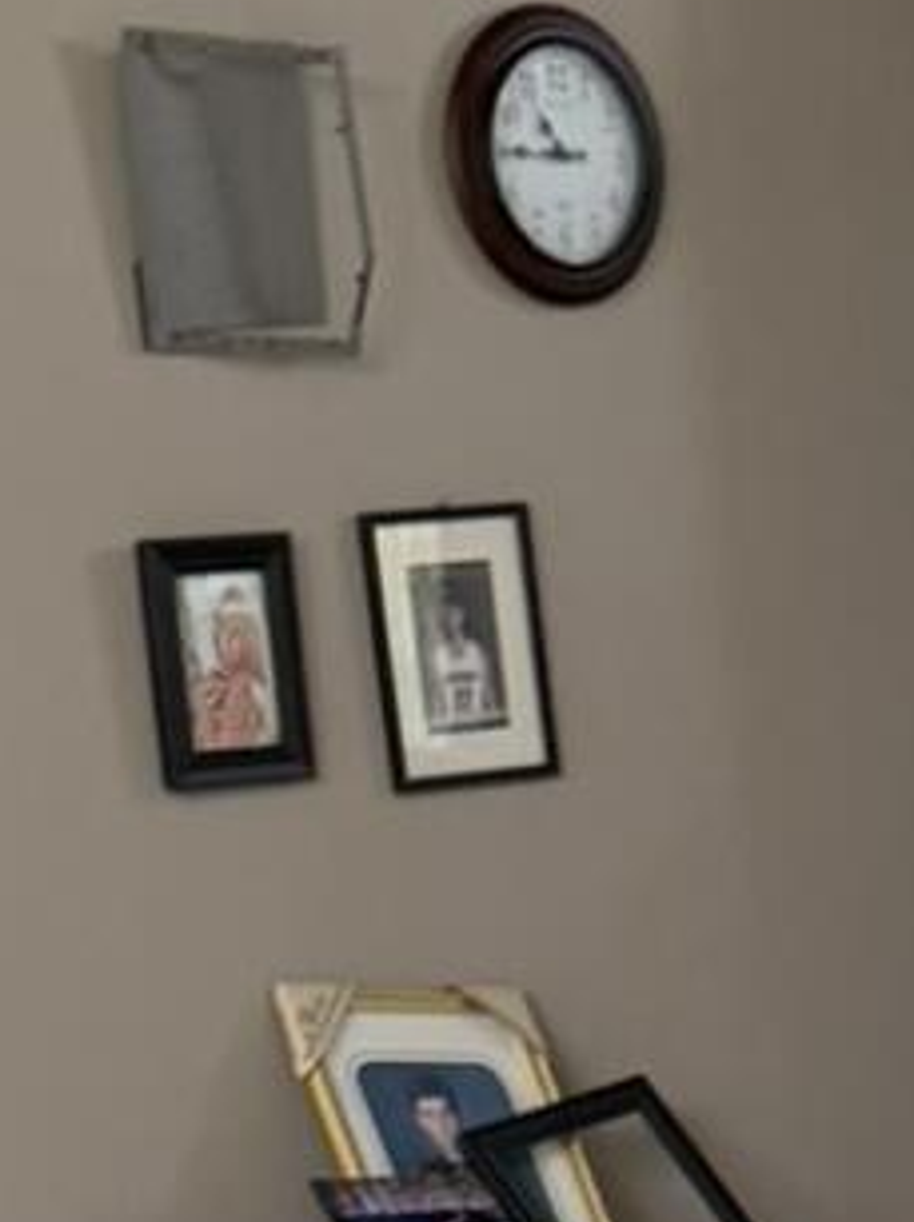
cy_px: 2396
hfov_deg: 9.2
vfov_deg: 11.4
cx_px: 1381
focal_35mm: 157
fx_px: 5535
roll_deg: +4.3
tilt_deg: -15.5
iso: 200
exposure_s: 1/89
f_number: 1.78
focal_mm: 6.76
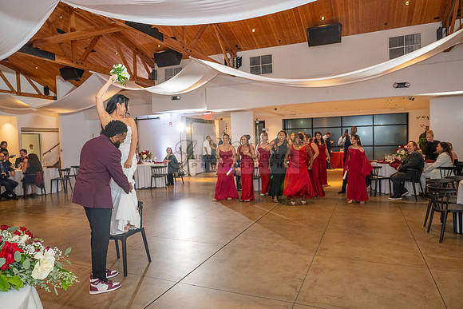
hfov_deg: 73.7
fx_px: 309
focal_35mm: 24
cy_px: 154
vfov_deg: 53.2
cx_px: 232
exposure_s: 1/200
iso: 2000
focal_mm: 24
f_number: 3.5
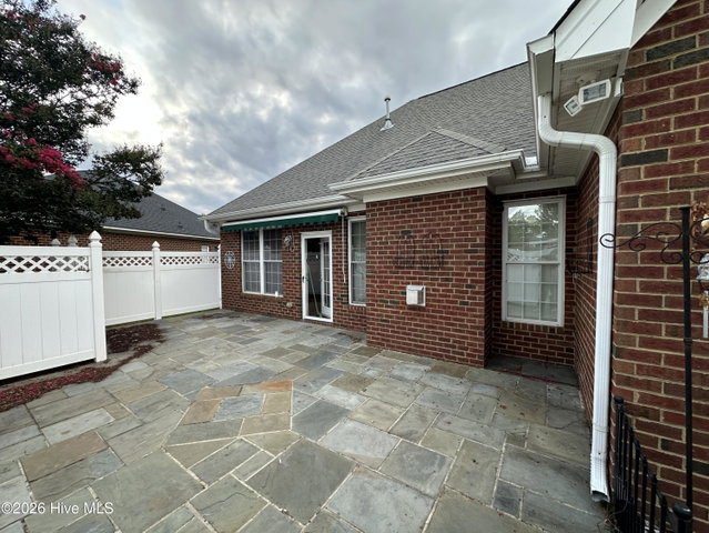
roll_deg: +0.8
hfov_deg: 102.0
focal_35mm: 14
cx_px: 354
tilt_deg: -0.1
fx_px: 287
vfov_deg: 85.7
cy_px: 266
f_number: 2.2
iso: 80
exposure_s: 1/99
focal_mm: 2.22
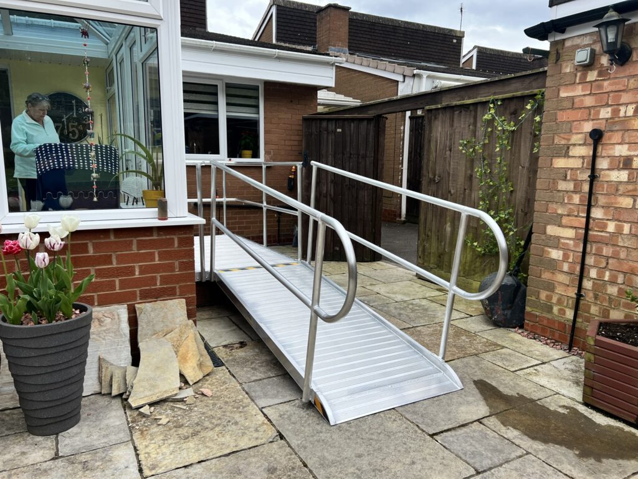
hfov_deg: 67.3
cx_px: 319
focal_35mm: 26
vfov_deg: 53.1
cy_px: 240
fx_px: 479
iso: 50
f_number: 1.5
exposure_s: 1/1779
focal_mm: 5.7
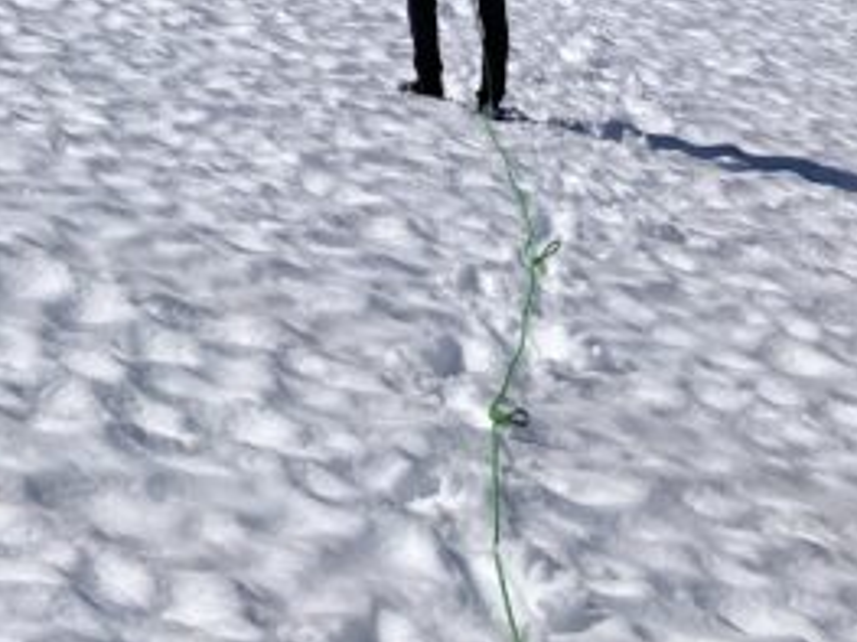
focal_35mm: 109
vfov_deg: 12.2
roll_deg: +1.9
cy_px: -593
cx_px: -114
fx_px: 2697
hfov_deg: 17.4
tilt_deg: +11.5
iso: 25
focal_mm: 3.99
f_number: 1.8
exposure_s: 1/9615
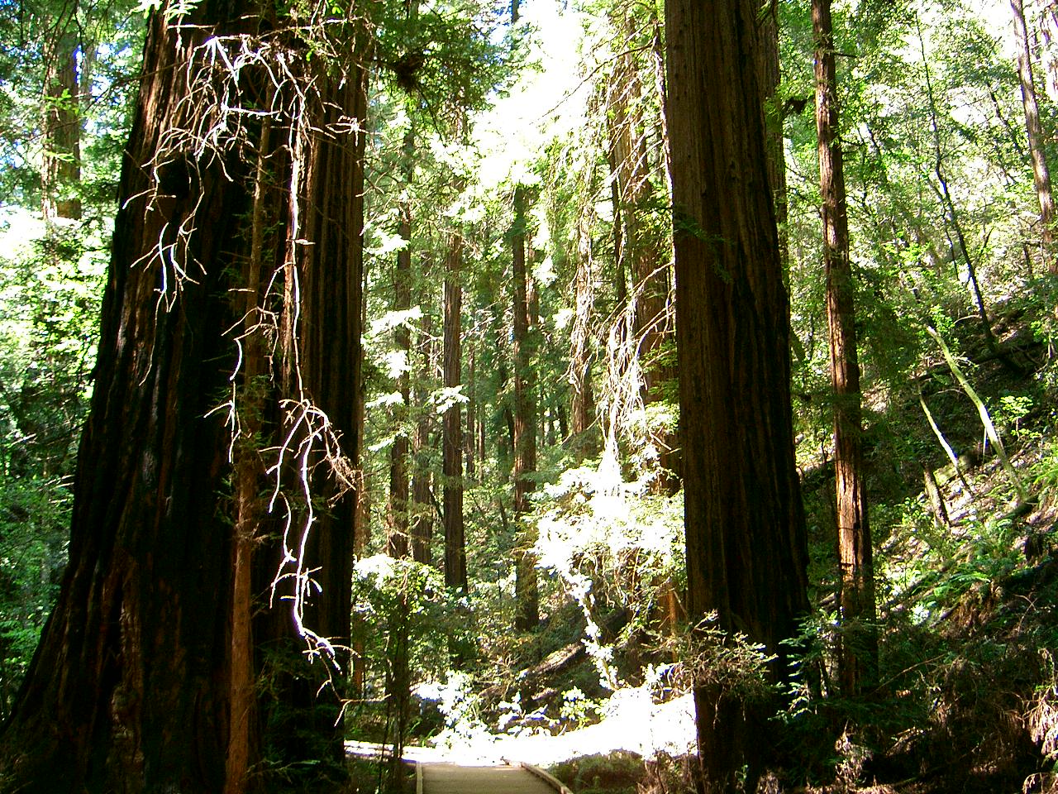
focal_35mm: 39
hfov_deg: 47.9
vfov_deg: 36.8
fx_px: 1192
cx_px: 529
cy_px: 397
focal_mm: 8
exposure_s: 1/30
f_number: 2.8
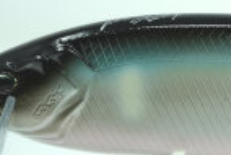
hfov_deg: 13.4
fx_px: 951
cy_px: 52
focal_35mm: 148
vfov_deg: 9.3
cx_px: 291
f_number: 5.6
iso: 200
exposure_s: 1/250
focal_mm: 35
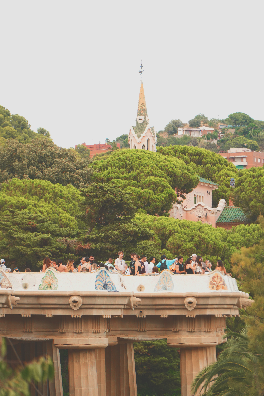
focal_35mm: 154
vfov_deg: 13.3
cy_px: 198
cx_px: 132
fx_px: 1699
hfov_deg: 8.9
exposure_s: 1/320
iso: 640
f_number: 4
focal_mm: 103
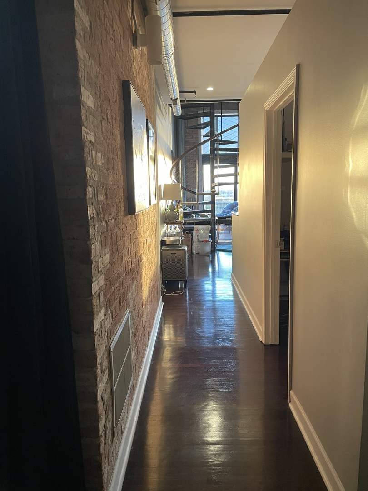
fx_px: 369
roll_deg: +1.8
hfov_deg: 53.1
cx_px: 184
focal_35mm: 26
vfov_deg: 67.3
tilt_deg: -8.2
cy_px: 246
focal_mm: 4.2
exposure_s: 1/60
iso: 200
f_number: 1.6
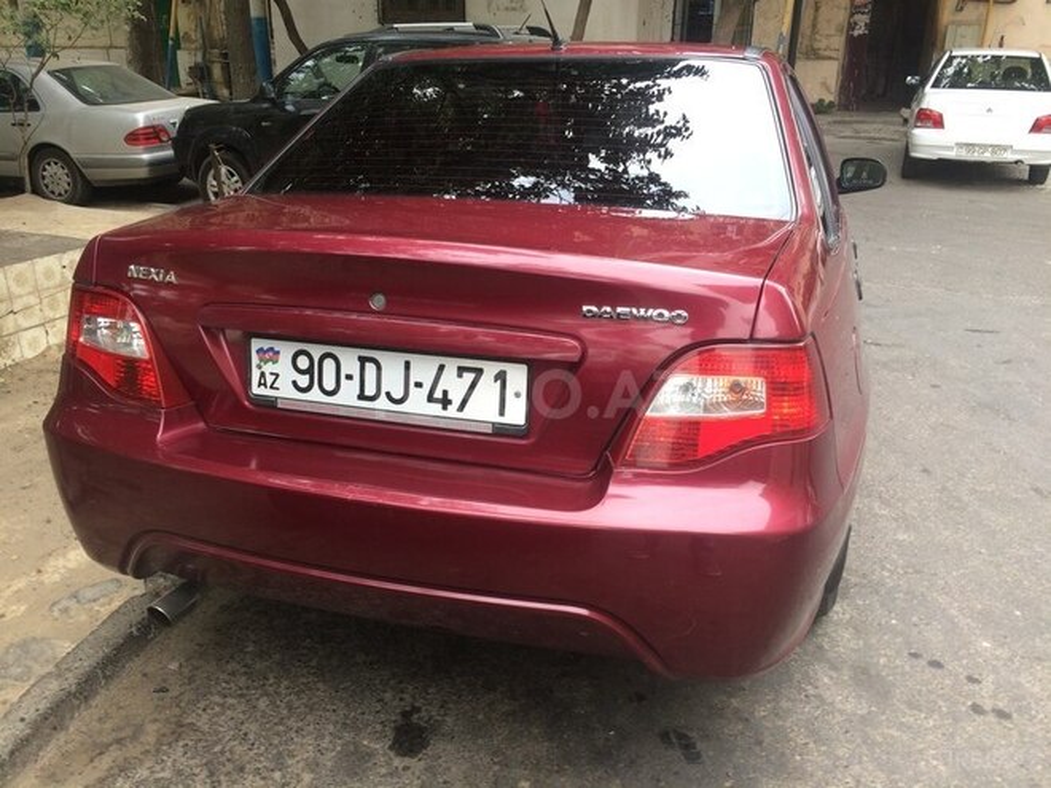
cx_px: 526
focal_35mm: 29
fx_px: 880
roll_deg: -0.1
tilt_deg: -22.4
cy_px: 394
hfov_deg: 61.7
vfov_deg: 48.2
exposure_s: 1/33
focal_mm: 4.15
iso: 50
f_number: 2.2
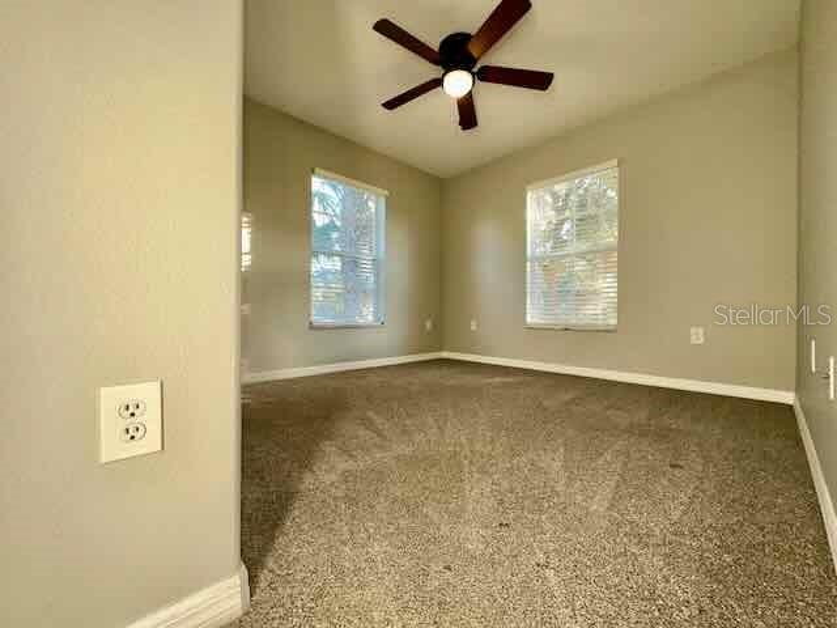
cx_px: 418
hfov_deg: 102.1
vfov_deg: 85.7
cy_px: 314
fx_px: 339
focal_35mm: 14
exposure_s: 1/120
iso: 125
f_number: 2.2
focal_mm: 2.22
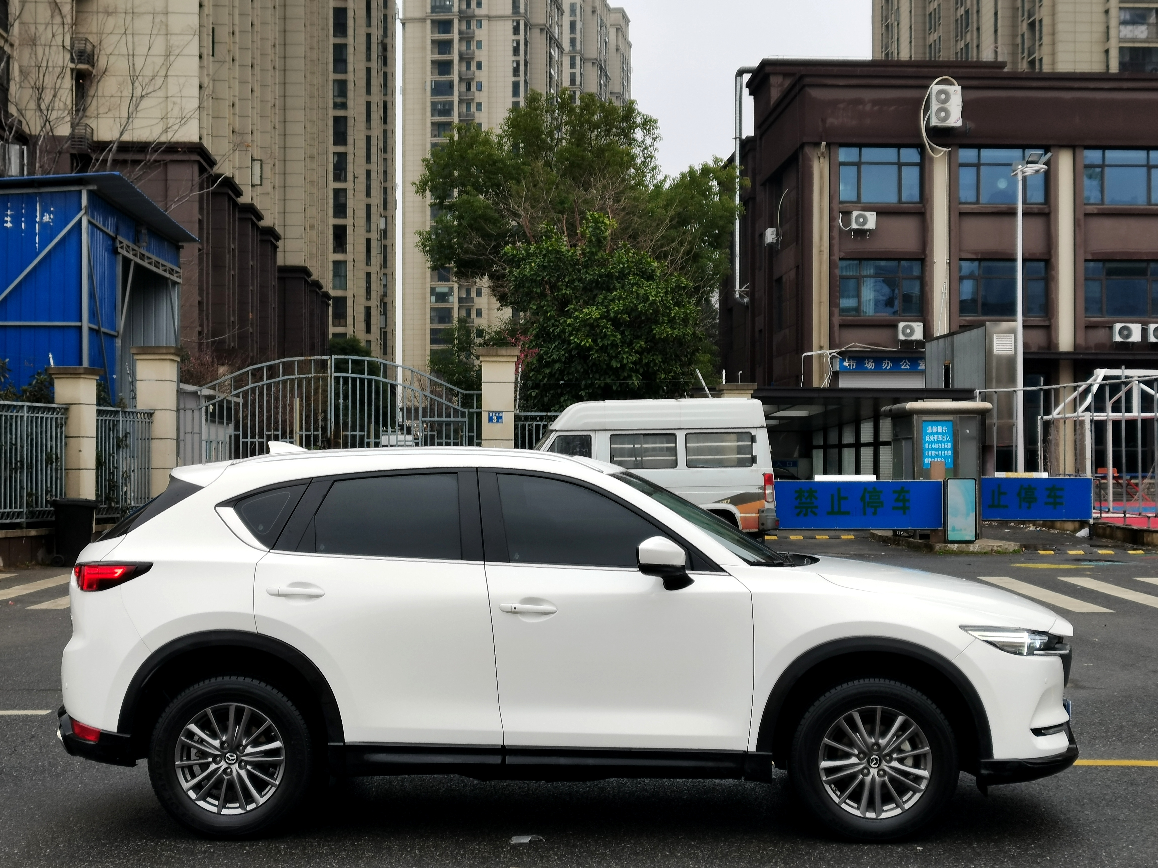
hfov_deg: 36.8
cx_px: 579
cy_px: 434
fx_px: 1740
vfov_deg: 28.0
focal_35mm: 52
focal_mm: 5.58
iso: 50
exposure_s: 1/127
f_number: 1.8
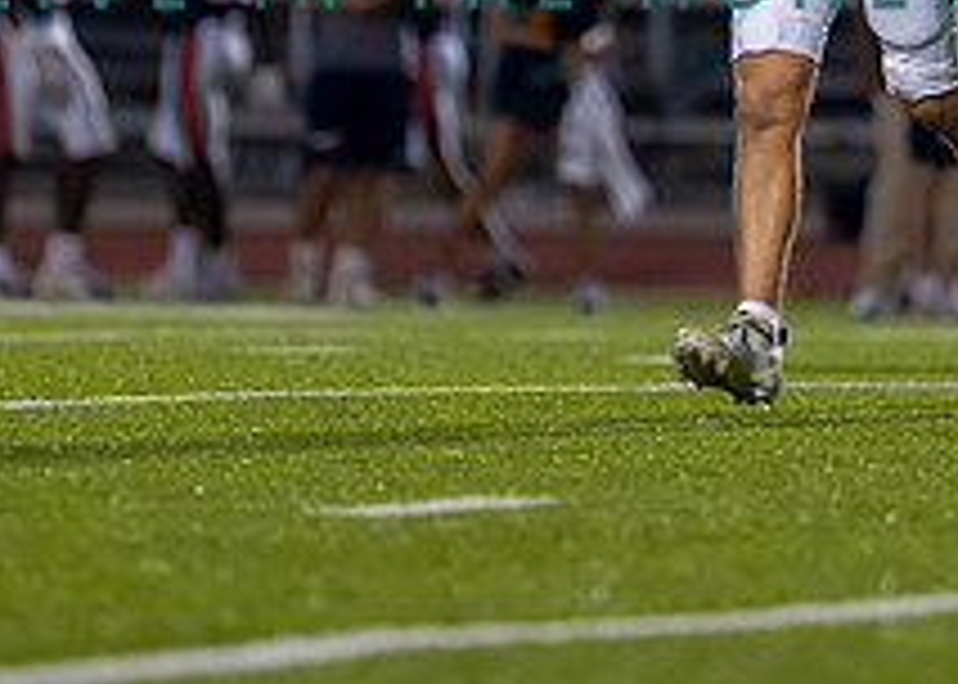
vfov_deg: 2.4
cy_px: -159
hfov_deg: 3.3
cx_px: 860
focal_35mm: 603
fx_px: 16401
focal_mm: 135
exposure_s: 1/1000
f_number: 1.8
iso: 1600
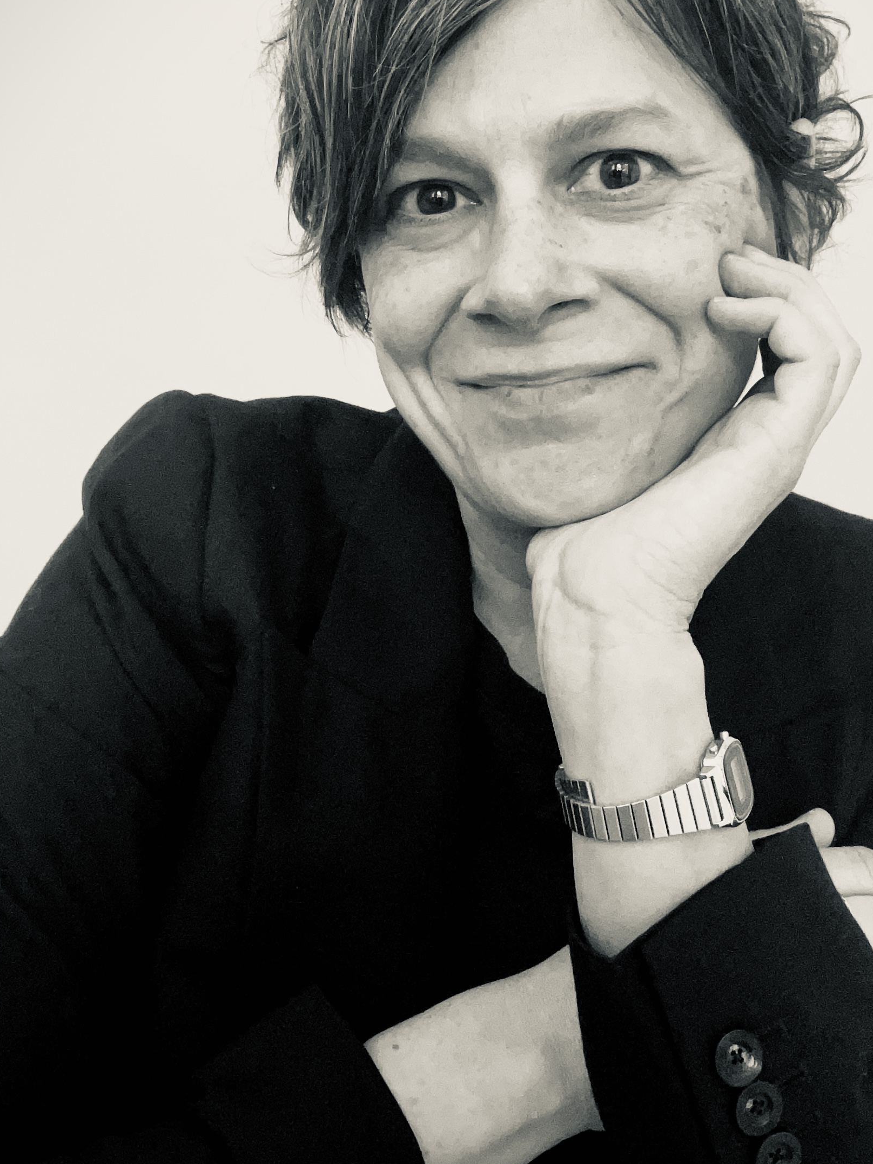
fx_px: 1446
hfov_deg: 33.5
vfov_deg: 43.6
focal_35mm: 43
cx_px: 533
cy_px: 458
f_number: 2.2
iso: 400
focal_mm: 2.71
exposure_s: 1/46
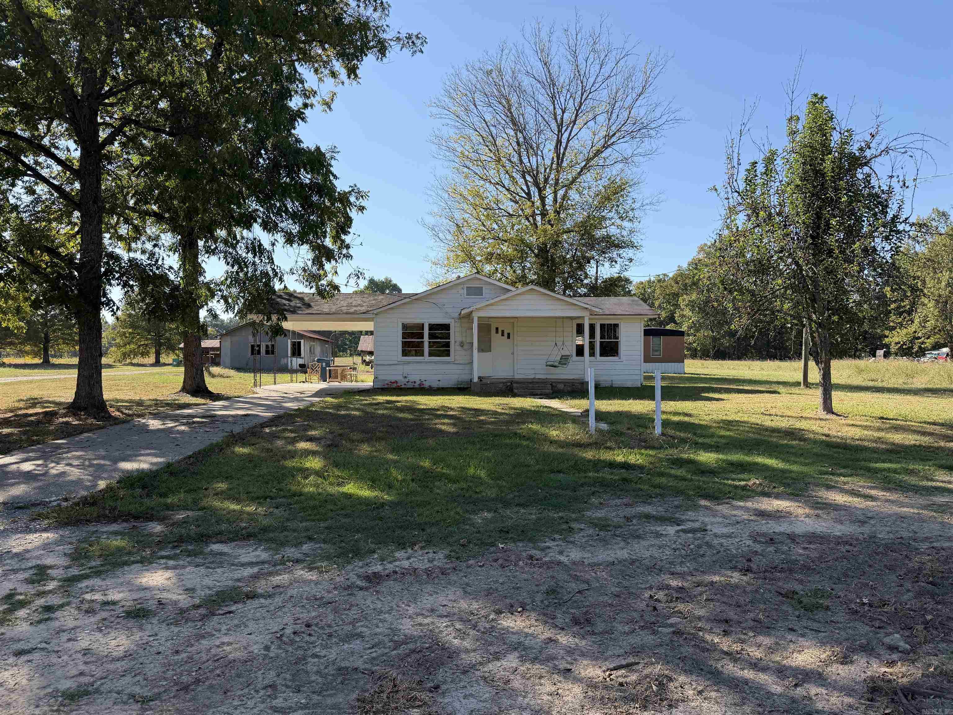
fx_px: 661
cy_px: 358
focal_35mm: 24
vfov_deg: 56.8
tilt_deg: -0.6
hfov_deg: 71.6
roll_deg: +0.0
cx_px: 476
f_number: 1.78
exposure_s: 1/2907
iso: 100
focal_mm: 6.76
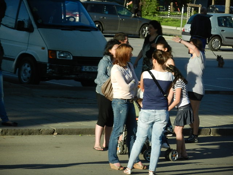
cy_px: 88
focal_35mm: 217
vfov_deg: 6.8
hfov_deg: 9.1
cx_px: 116
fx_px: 1461
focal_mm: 39.1
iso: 160
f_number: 5.3
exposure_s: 1/160
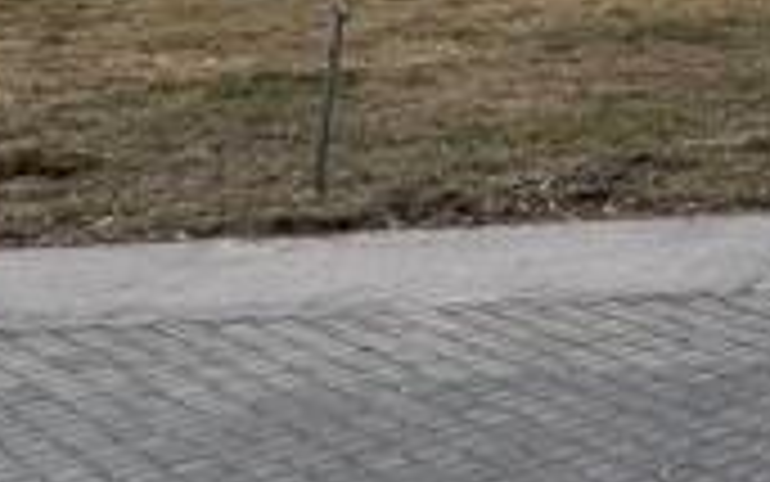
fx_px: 1868
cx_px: 1590
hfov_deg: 16.7
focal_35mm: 89
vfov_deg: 13.7
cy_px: -257
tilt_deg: +4.1
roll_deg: +0.8
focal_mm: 2.22
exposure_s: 1/2342
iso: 50
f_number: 2.2
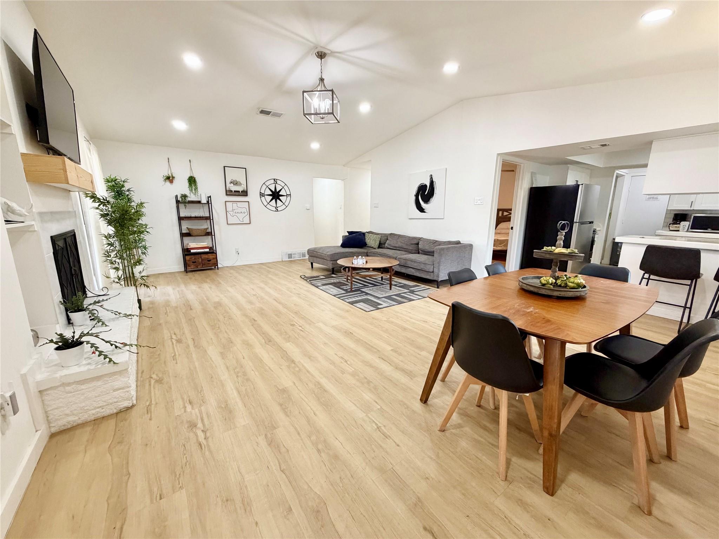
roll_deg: -0.3
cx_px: 360
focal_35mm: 14
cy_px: 270
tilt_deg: -11.6
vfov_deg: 85.7
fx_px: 291
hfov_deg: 102.1
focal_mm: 2.22
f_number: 2.2
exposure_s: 1/120
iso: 320
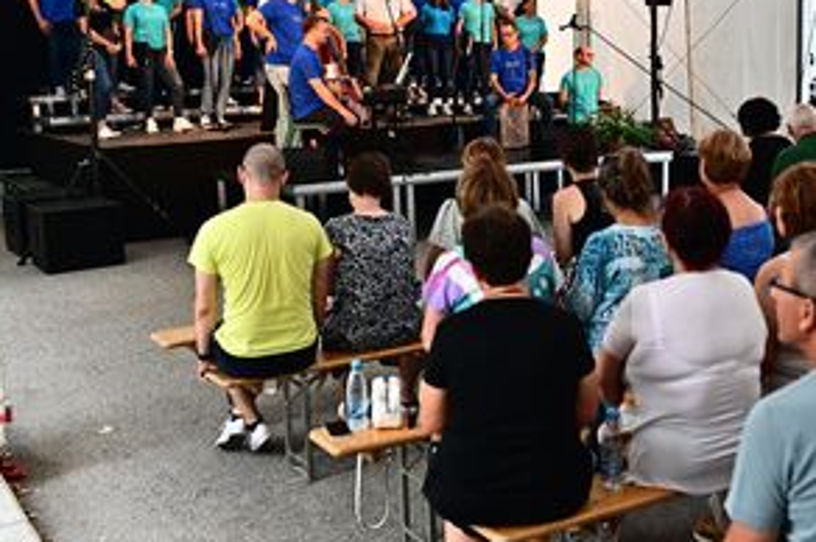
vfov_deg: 24.9
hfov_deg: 36.0
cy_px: 179
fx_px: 1223
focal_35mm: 54
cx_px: 623
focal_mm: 35
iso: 2000
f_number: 3.5
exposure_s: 1/400
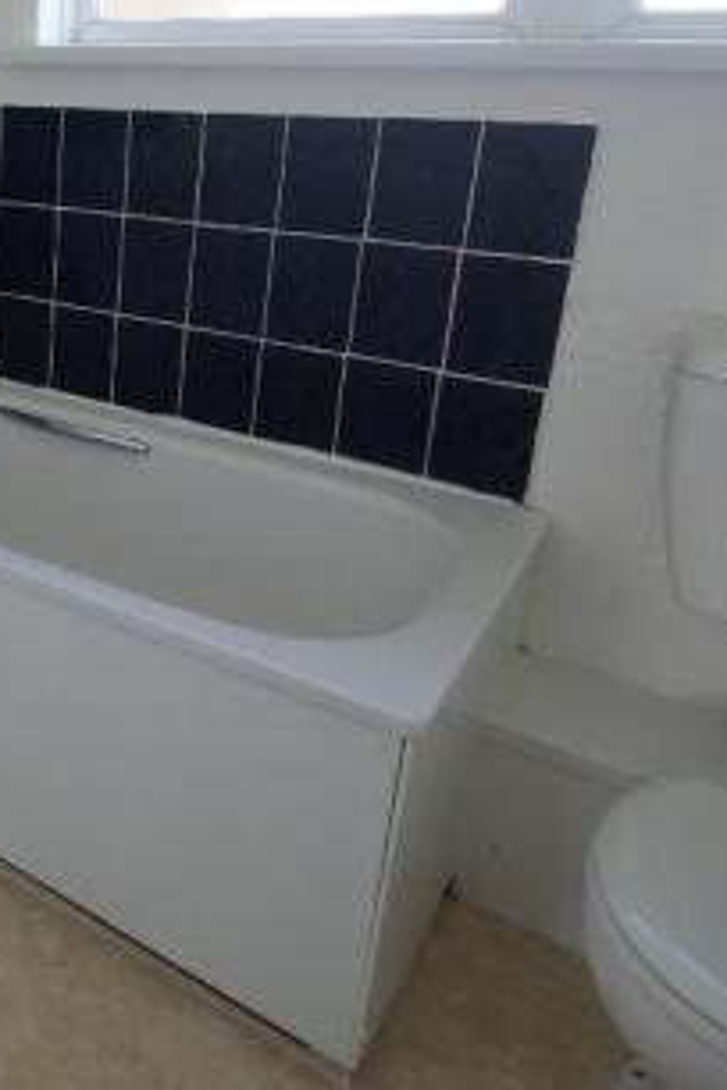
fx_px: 969
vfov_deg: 57.9
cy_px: 397
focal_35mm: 32
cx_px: -82
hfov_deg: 35.0
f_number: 3.5
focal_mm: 10
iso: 100
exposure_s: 1/30
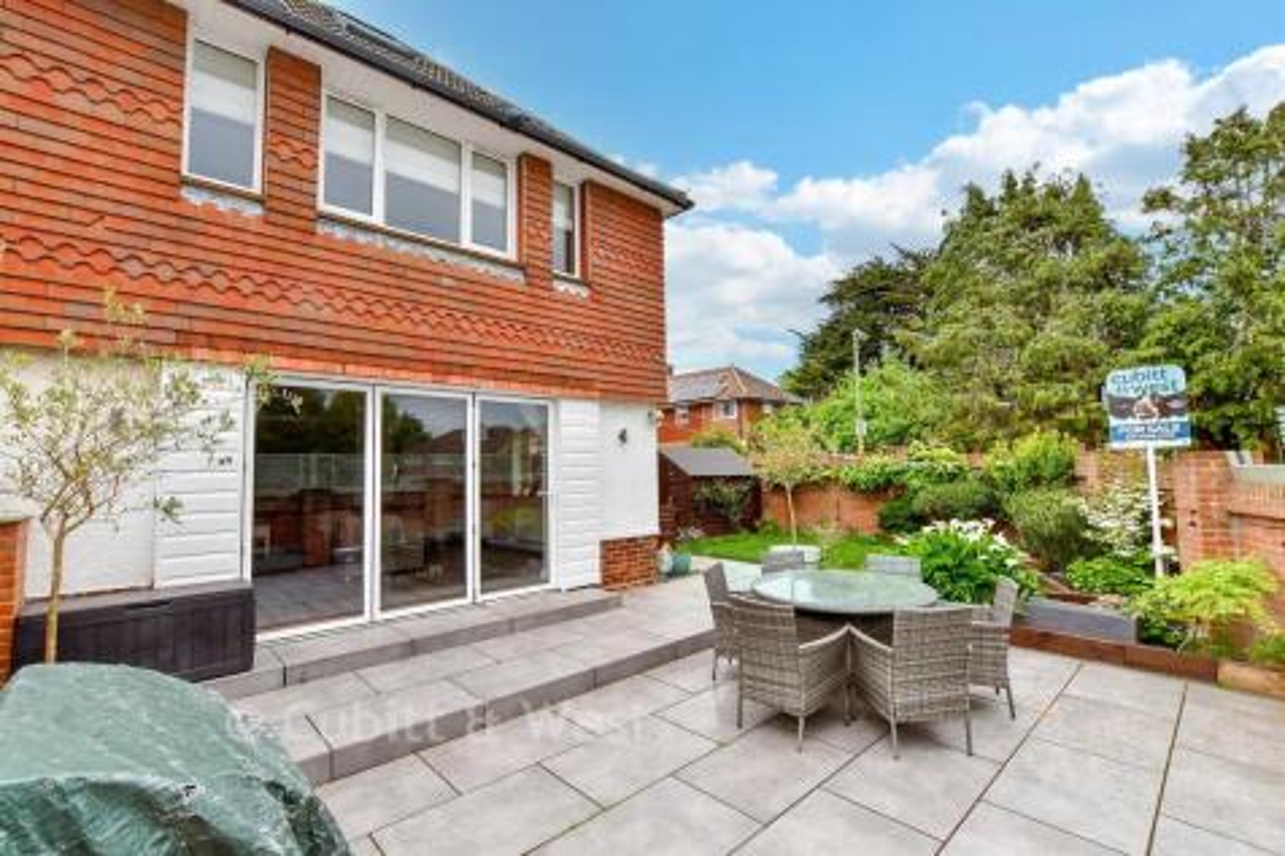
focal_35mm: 15
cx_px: 642
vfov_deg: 77.3
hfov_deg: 100.4
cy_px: 428
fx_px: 535
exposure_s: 1/250
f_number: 8
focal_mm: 10
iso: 320
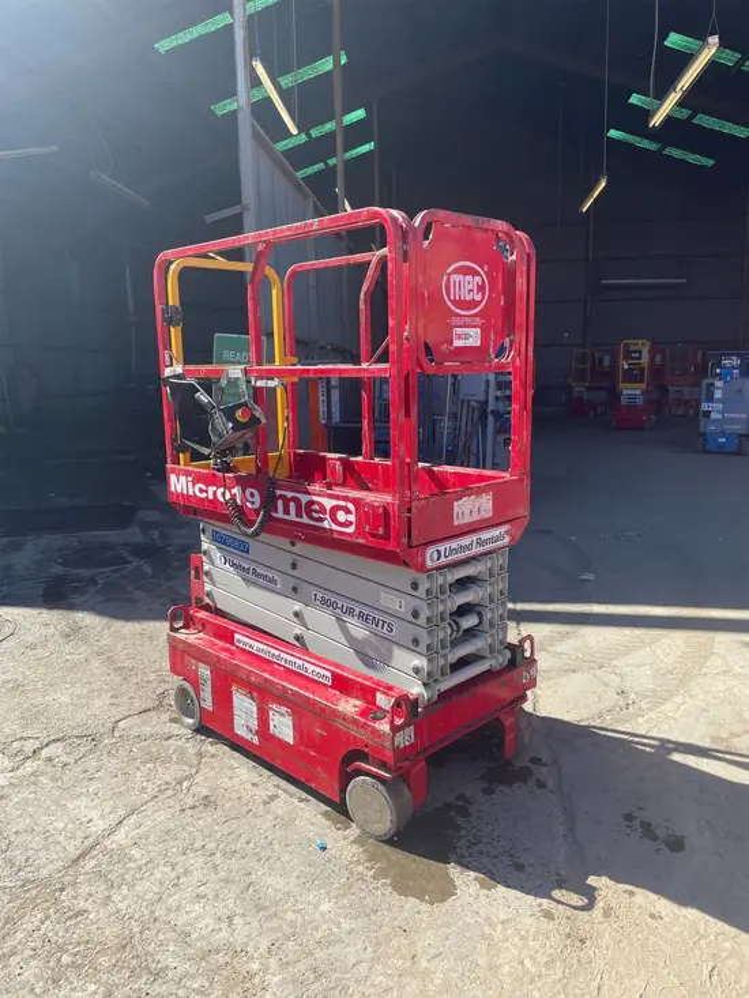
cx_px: 374
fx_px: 750
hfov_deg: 53.1
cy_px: 499
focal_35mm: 26
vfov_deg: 67.3
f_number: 1.6
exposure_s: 1/1289
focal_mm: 4.2
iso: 32
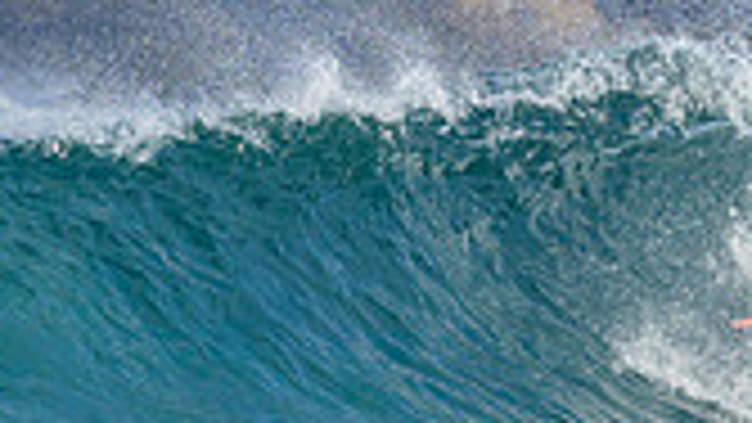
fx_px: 79693
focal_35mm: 3996
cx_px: 546
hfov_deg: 0.5
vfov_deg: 0.3
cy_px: 505
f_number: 6.3
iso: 280
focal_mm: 800
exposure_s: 1/2000
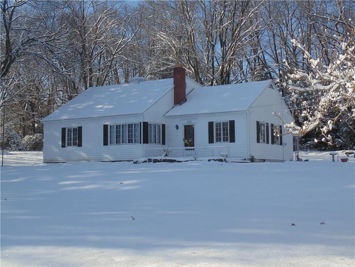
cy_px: 134
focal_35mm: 53
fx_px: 544
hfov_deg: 36.2
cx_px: 178
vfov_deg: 27.5
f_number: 3.9
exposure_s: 1/640
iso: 80
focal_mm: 9.5
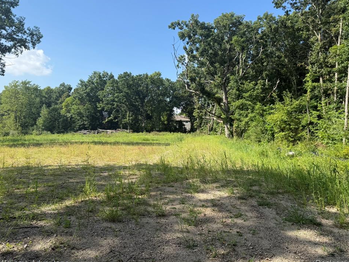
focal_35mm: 26
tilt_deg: +0.6
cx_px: 164
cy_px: 127
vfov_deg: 53.1
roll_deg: -0.9
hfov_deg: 67.2
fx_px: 262
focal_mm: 6.76
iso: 80
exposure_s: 1/2232
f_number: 1.78
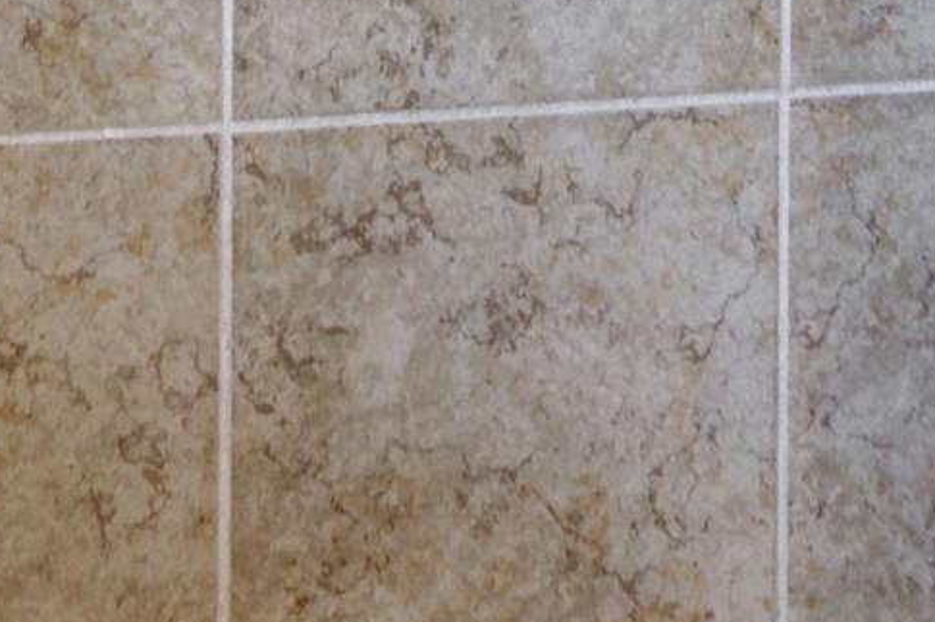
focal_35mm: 99
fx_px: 2570
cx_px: 307
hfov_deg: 20.5
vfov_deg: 11.8
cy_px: -752
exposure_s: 1/30
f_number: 8
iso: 400
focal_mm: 11
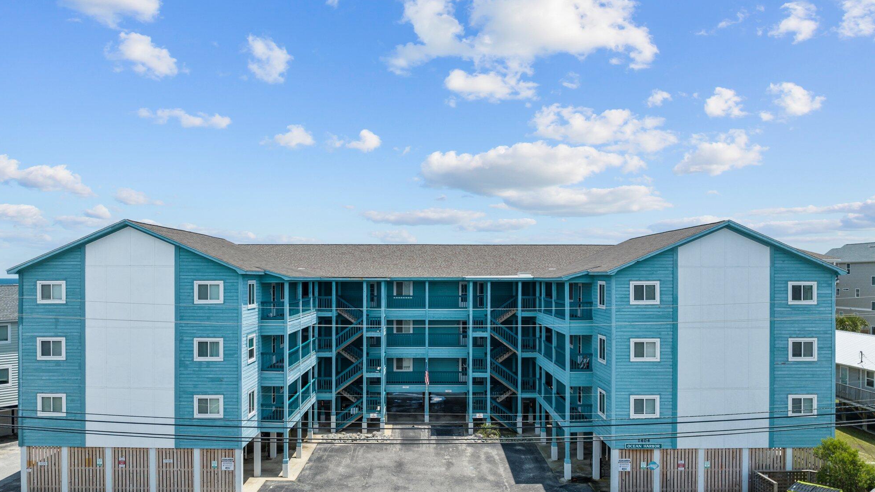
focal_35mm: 27
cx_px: 426
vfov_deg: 42.8
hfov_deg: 69.8
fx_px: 626
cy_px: 274
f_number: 2.8
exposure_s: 1/2000
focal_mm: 12.29
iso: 100
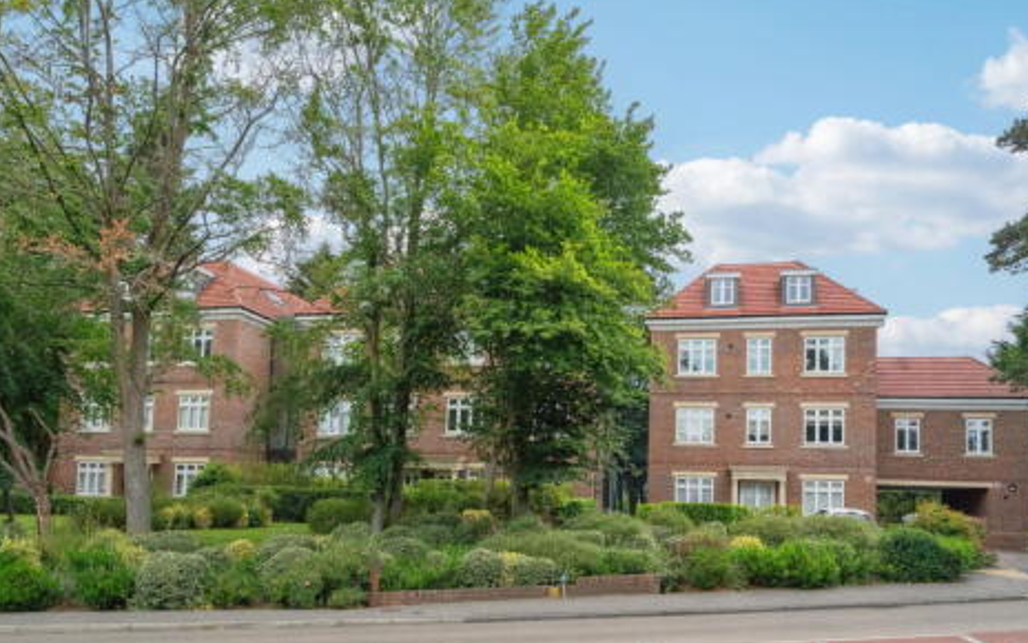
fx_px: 644
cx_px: 521
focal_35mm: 23
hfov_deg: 77.2
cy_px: 336
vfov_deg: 53.0
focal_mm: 22
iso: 6400
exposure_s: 1/1600
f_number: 10
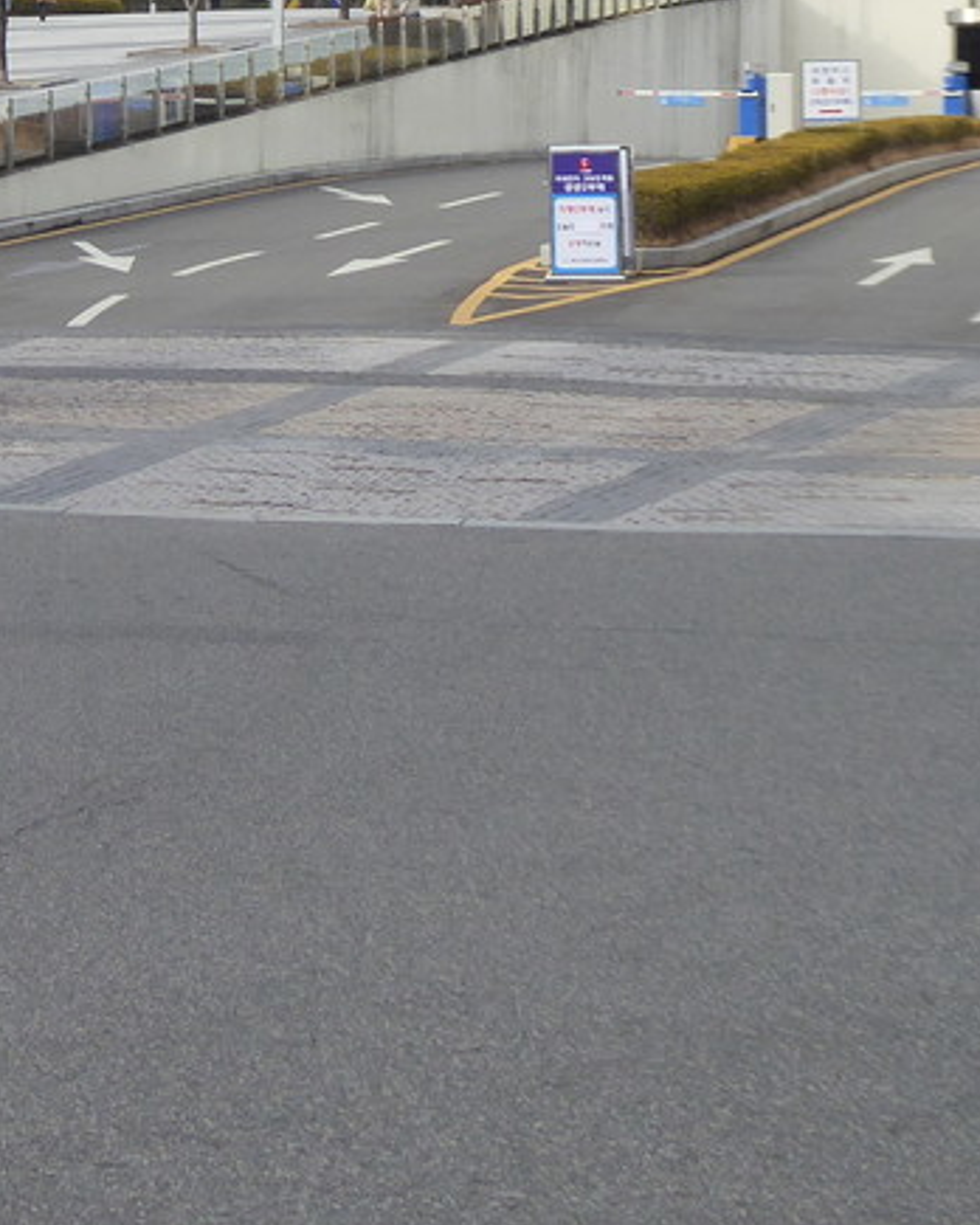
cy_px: -3
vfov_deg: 15.2
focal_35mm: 124
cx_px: -214
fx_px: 4496
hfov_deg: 12.1
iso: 160
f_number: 3.9
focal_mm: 7.8
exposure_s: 1/500
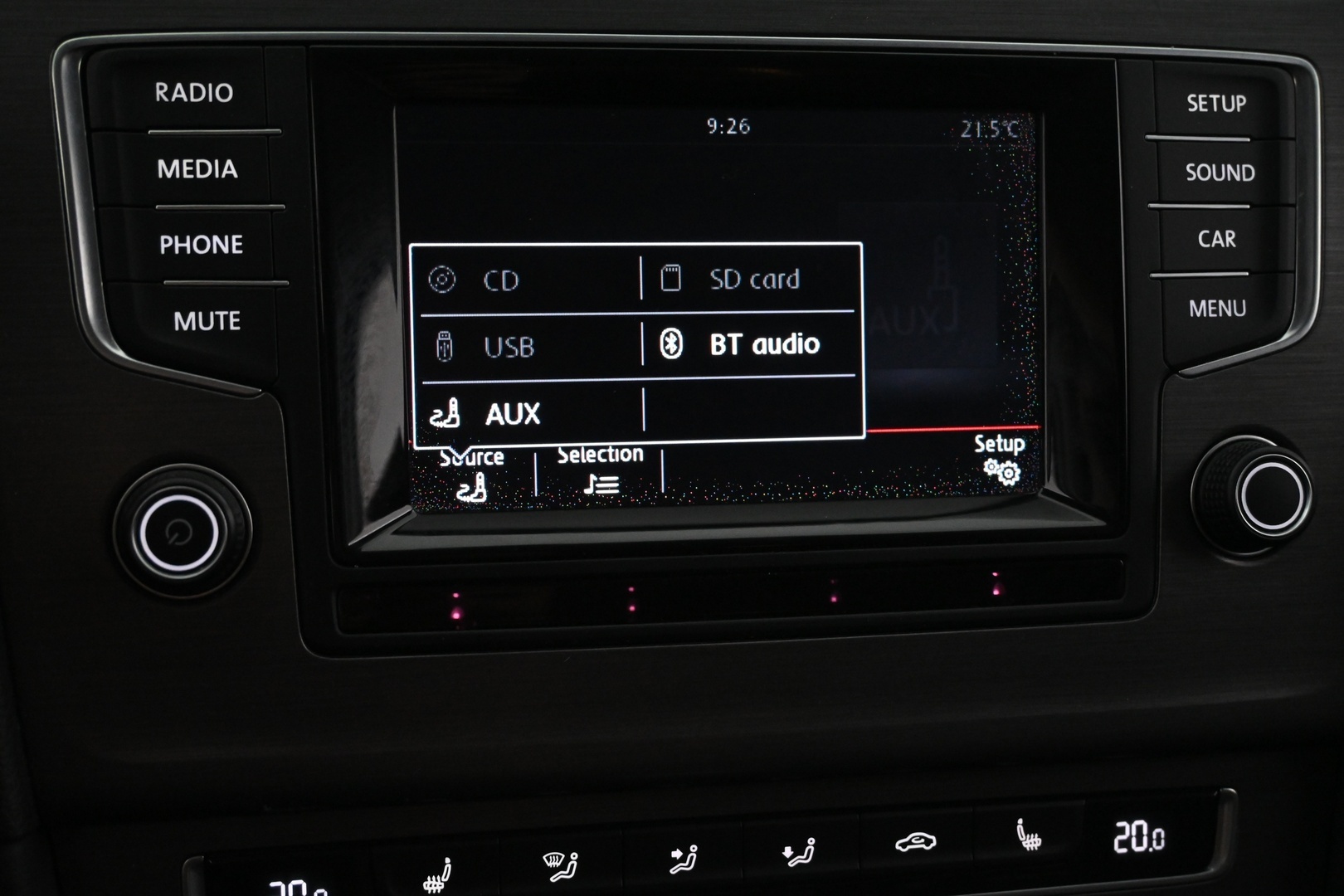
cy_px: 448
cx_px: 672
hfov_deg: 41.7
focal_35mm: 47
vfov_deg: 28.5
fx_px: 1764
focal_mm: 31.5
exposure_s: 1/50
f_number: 5
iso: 3600
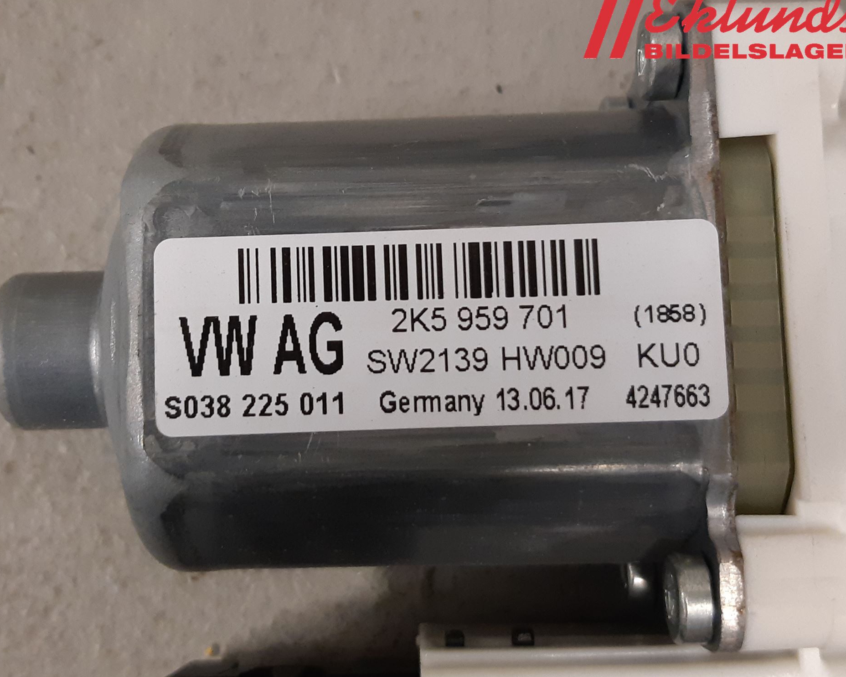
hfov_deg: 62.2
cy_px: 331
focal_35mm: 28
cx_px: 397
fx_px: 701
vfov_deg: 51.5
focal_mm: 3.93
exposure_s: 1/50
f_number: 1.7
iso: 200
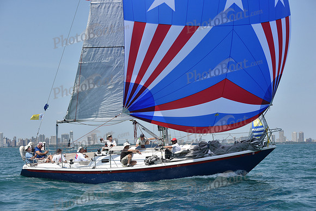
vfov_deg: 19.5
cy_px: 106
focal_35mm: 70
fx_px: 615
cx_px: 158
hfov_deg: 28.8
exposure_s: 1/1250
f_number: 8
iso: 250
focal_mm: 70
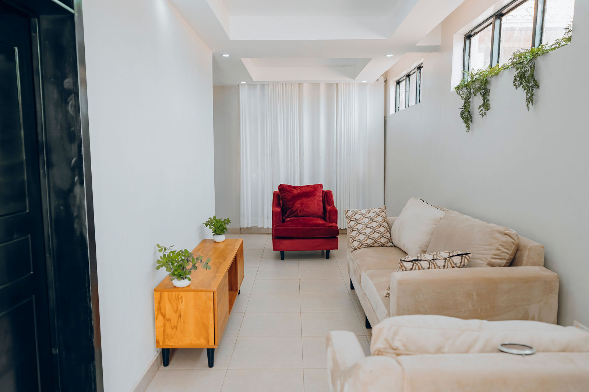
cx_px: 294
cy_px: 196
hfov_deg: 69.4
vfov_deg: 49.6
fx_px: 425
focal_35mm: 26
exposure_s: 1/250
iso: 800
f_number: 4
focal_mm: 26
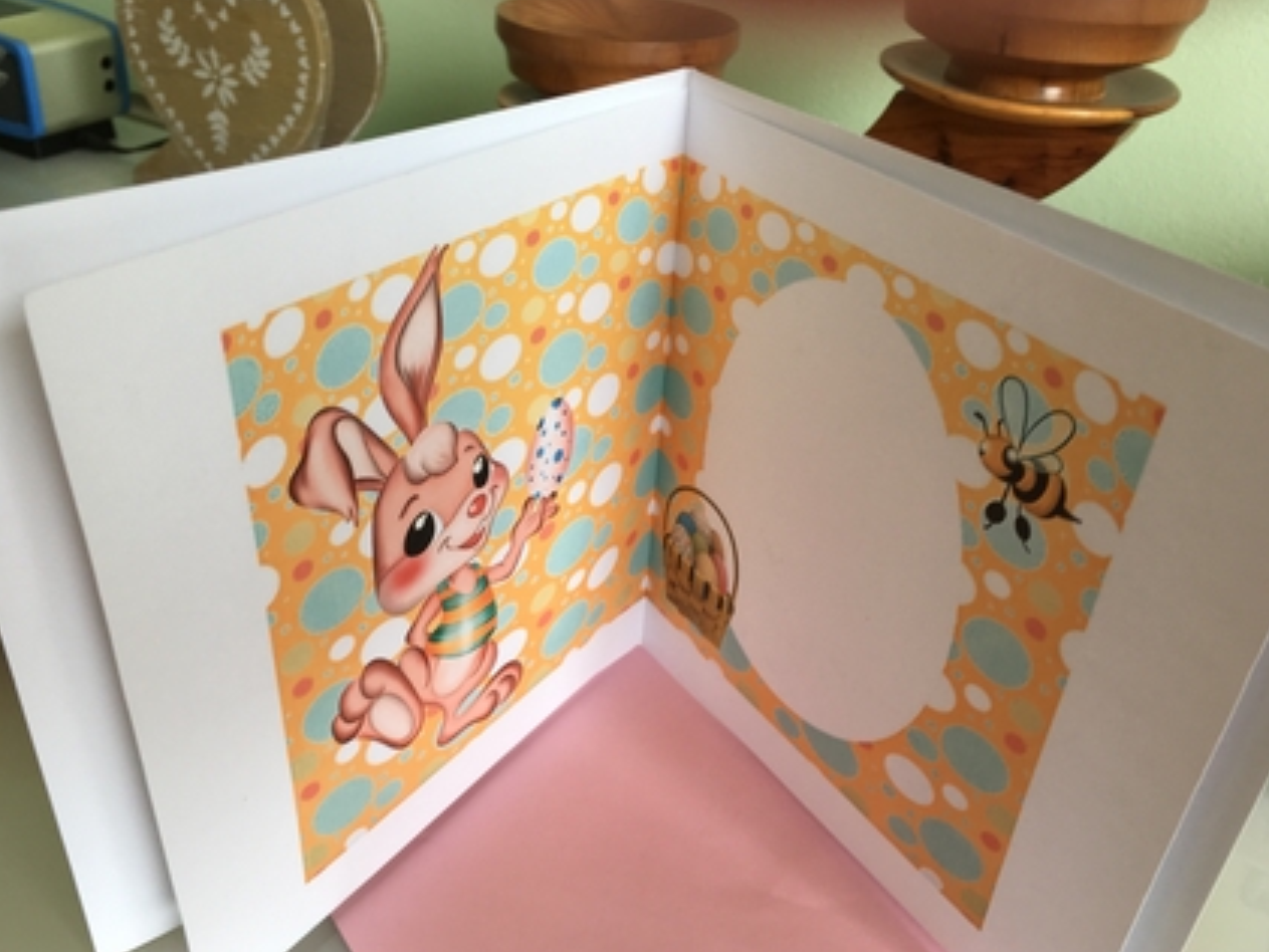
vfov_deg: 45.5
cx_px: 603
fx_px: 1137
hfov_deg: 58.3
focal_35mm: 31
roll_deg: -4.9
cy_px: 493
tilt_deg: -33.2
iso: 32
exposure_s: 1/50
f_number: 2.2
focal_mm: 4.15
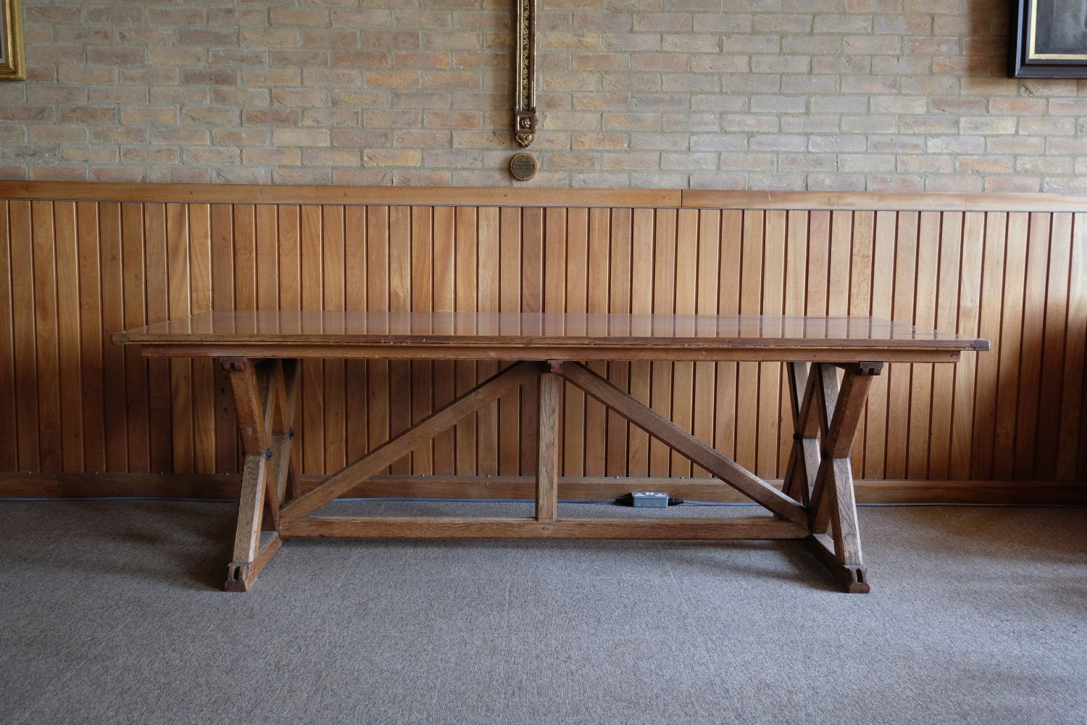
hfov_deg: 53.1
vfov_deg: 36.9
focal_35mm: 36
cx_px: 544
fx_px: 1087
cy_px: 362
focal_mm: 24
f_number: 4
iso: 800
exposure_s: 1/45
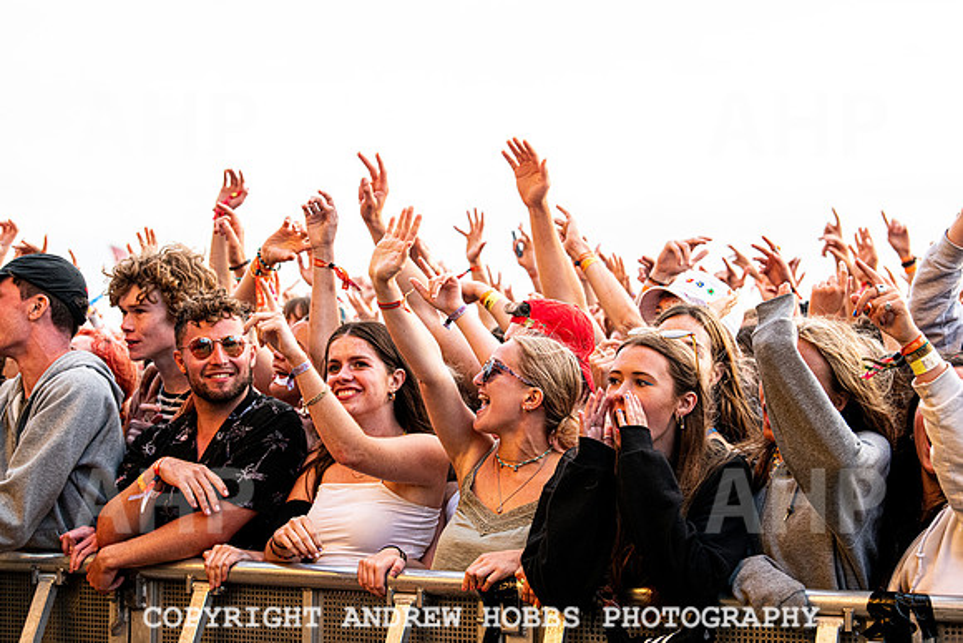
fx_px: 2542
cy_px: 322
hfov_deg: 21.5
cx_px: 482
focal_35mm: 95
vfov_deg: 14.4
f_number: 5
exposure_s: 1/500
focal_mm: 95
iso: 1800
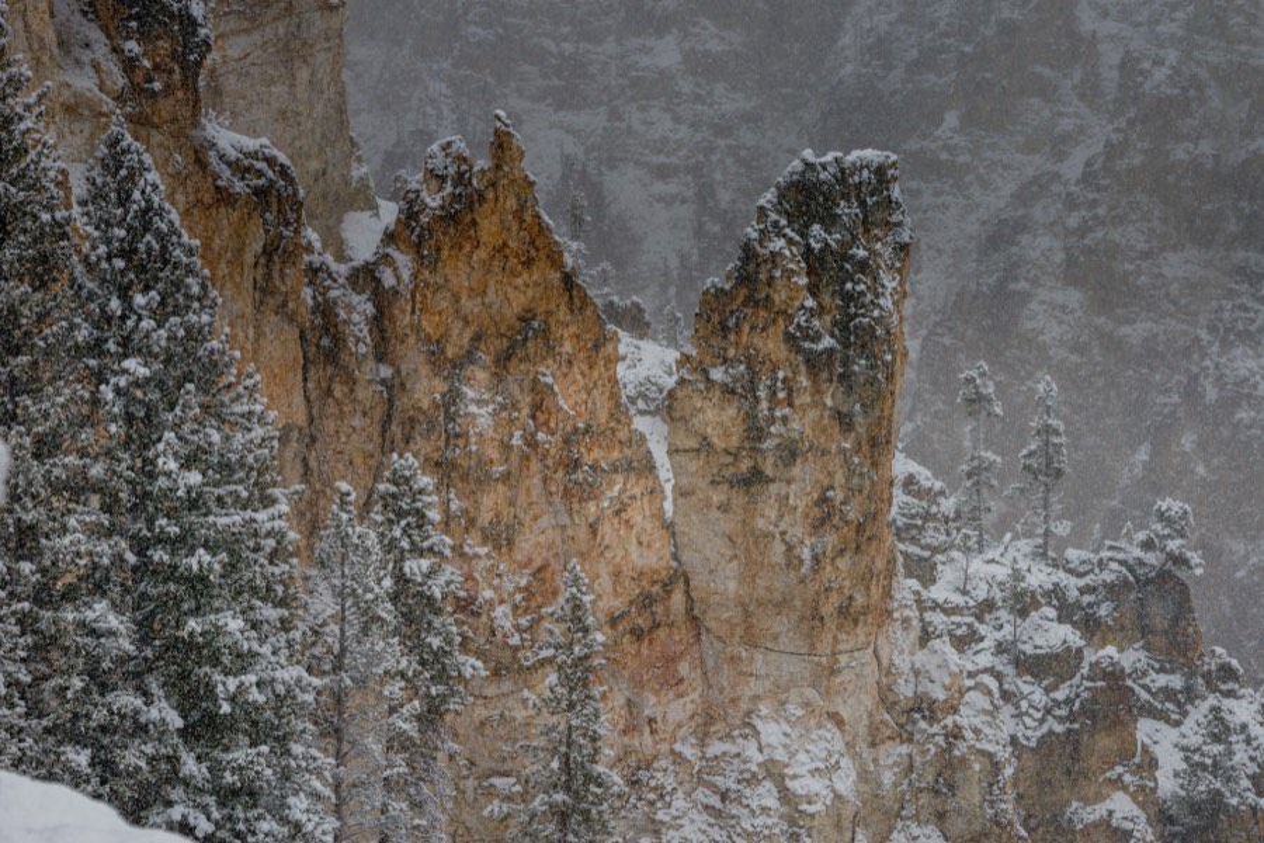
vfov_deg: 11.8
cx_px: 632
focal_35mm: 116
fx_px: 4073
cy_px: 422
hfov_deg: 17.6
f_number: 11
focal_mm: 116
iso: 400
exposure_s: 1/200
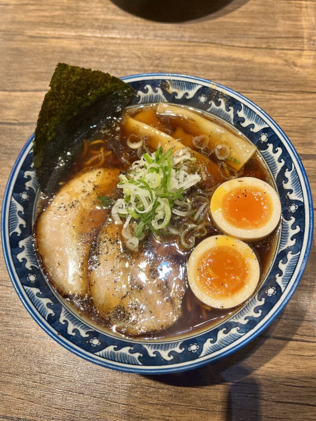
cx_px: 158
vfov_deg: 67.3
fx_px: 316
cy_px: 210
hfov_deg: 53.1
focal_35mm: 26
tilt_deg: -67.8
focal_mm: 5.7
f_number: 1.5
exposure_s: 1/120
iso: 125
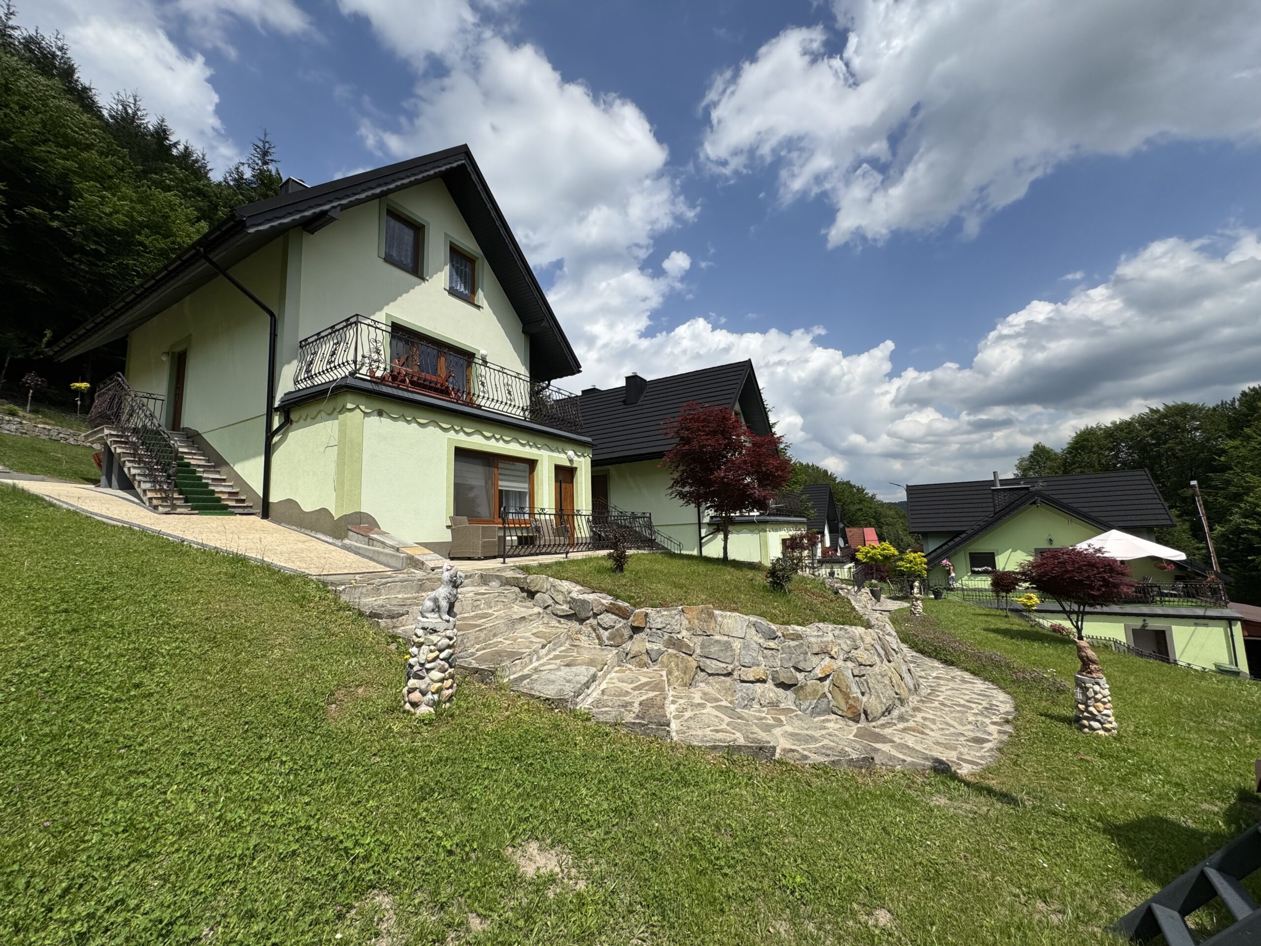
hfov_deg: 102.1
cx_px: 630
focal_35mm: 14
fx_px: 510
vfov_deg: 85.7
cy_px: 473
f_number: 2.2
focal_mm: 2.22
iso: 50
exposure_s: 1/3390
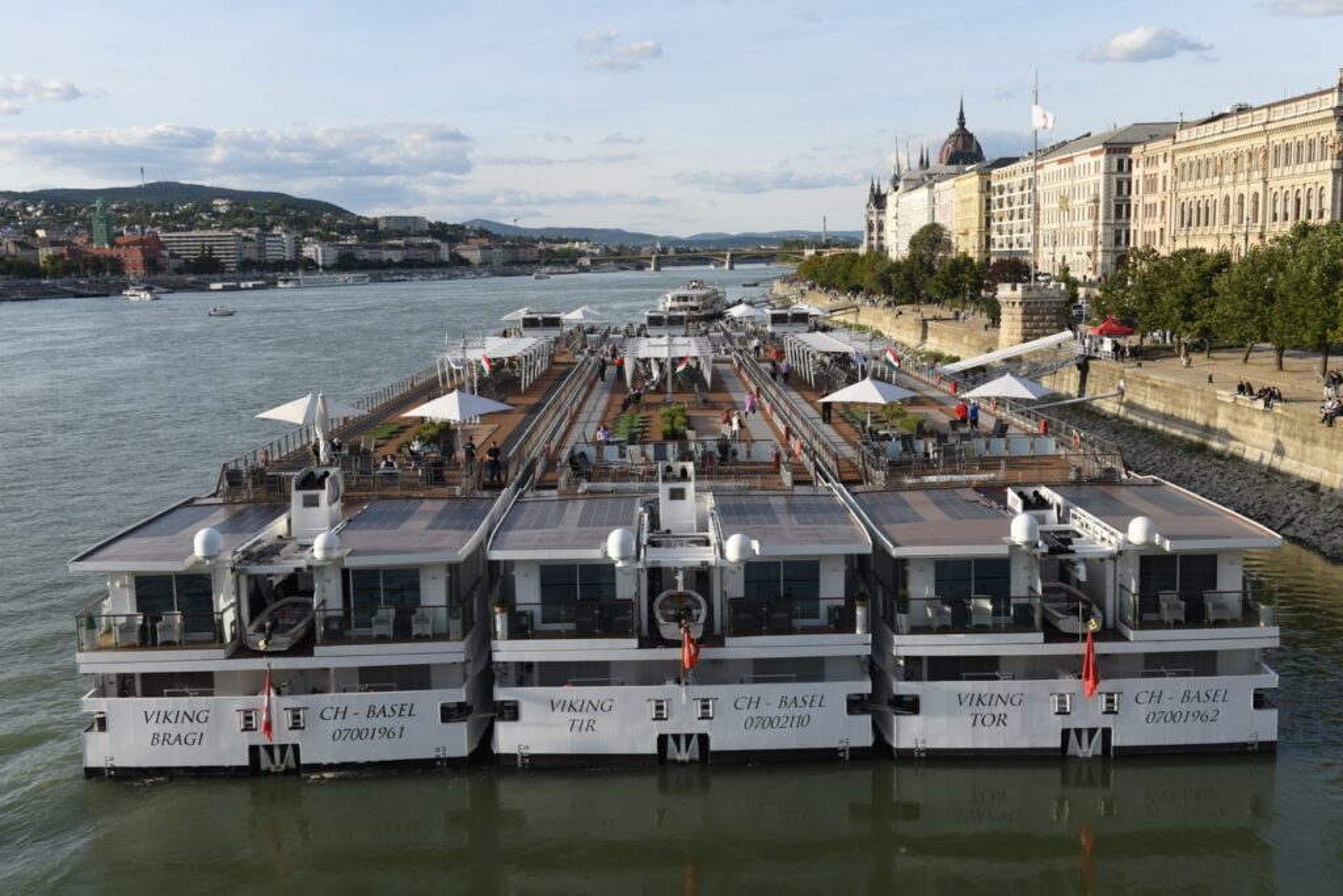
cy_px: 448
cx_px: 672
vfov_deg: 35.1
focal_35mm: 38
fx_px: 1418
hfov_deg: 50.7
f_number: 7.1
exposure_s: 1/200
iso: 100
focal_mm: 38
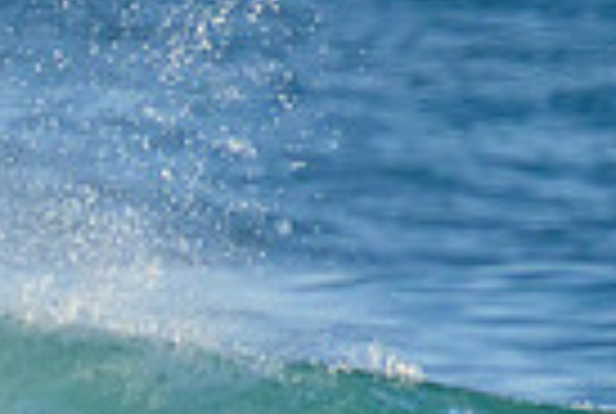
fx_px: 67393
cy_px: 591
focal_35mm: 3930
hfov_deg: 0.5
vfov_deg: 0.4
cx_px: -420
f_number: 11
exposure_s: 1/1600
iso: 900
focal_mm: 800
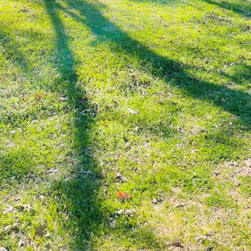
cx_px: 131
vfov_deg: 32.0
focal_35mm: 50
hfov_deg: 34.0
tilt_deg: -10.7
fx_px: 410
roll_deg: +1.7
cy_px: 13
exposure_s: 1/836
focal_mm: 4.2
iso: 32
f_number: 1.6
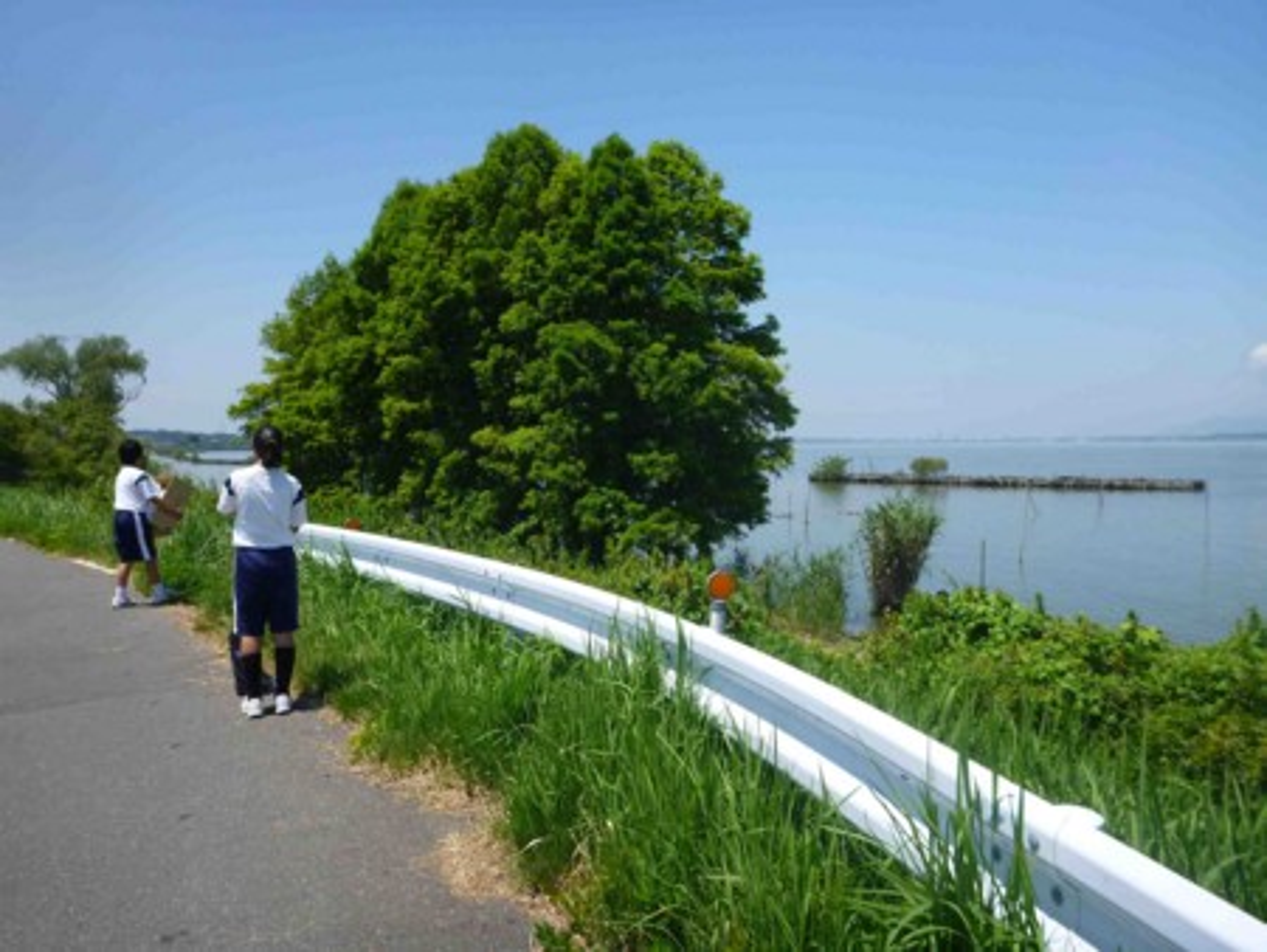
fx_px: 1025
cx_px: 634
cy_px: 476
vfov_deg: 49.8
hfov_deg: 63.4
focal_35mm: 28
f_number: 3.3
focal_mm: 4.9
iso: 100
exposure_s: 1/800
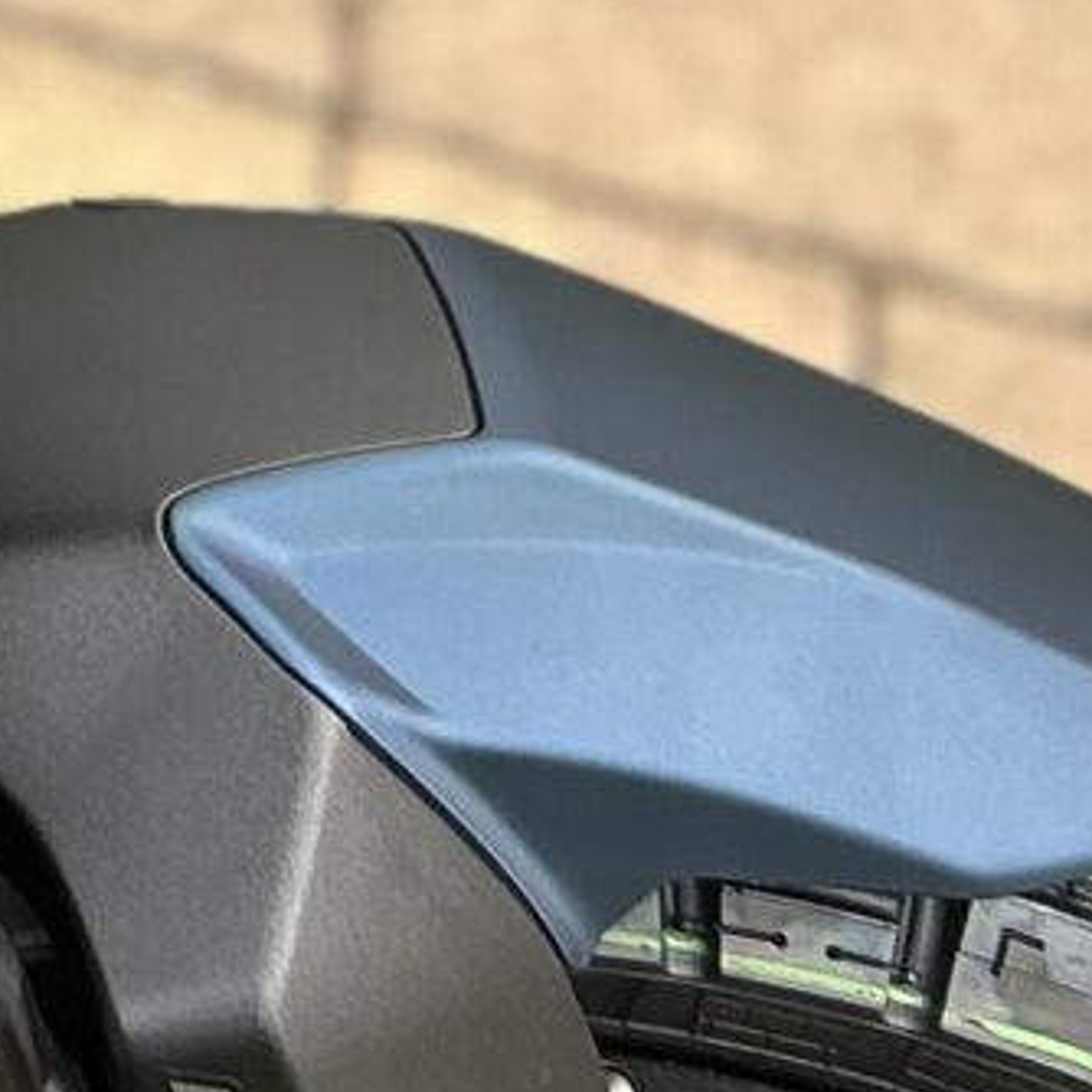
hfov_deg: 8.7
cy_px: -1798
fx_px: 6282
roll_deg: -0.2
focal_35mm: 176
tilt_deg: -32.1
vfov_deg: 8.7
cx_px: -1828
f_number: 1.5
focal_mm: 5.7
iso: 40
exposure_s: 1/158
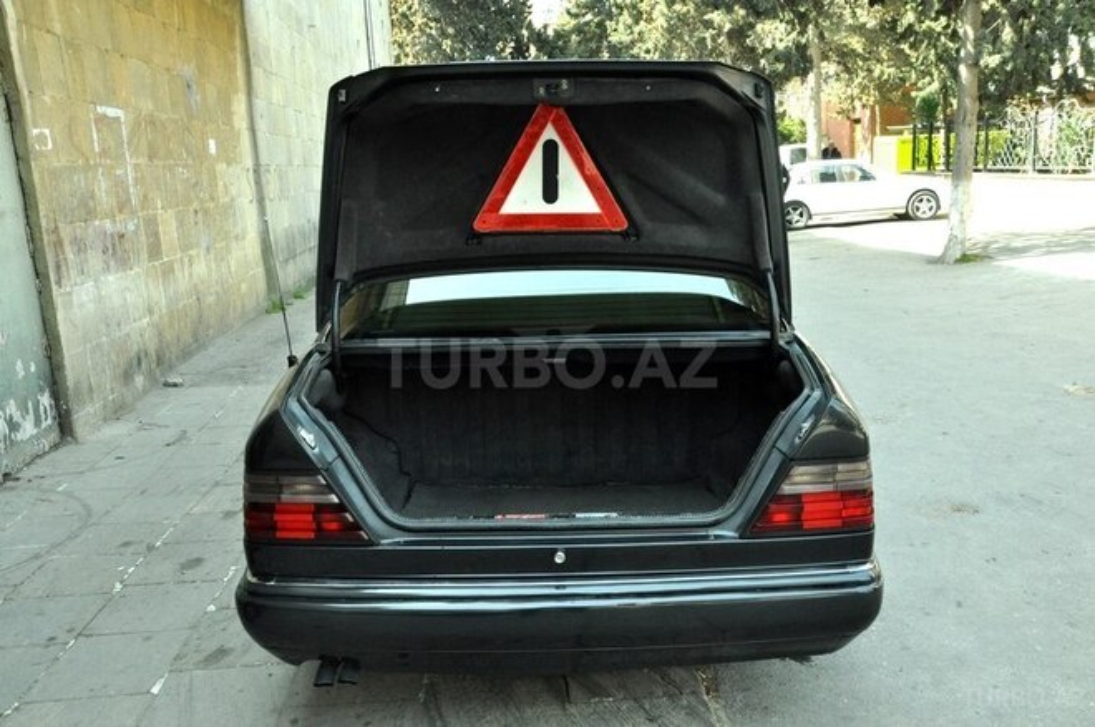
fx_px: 957
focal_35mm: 32
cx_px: 548
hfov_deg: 59.6
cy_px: 364
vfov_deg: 41.6
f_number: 5.6
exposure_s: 1/400
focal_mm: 21
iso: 1600
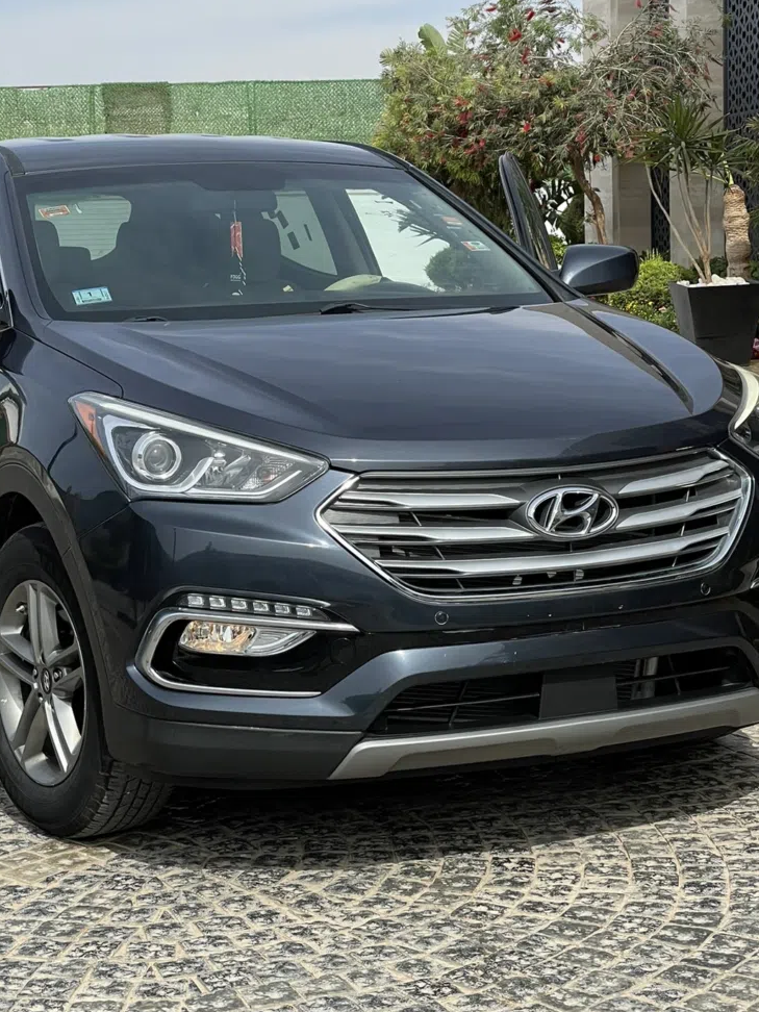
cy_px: 382
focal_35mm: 73
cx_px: 305
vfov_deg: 26.6
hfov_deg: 20.1
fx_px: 2134
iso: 25
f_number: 2
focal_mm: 6
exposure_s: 1/1776
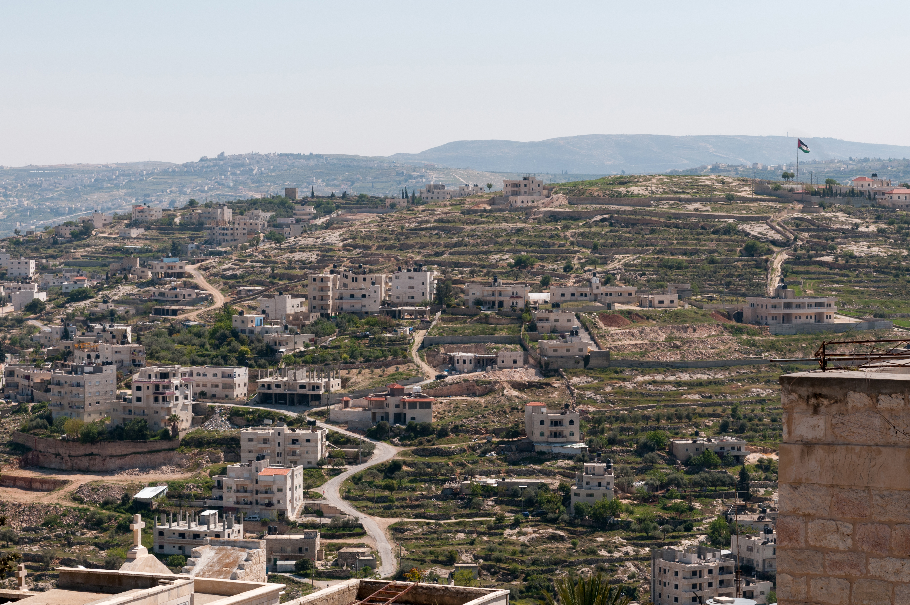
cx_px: 455
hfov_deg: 19.5
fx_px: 2651
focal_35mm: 105
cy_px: 302
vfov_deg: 13.0
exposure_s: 1/400
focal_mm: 70
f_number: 10
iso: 200
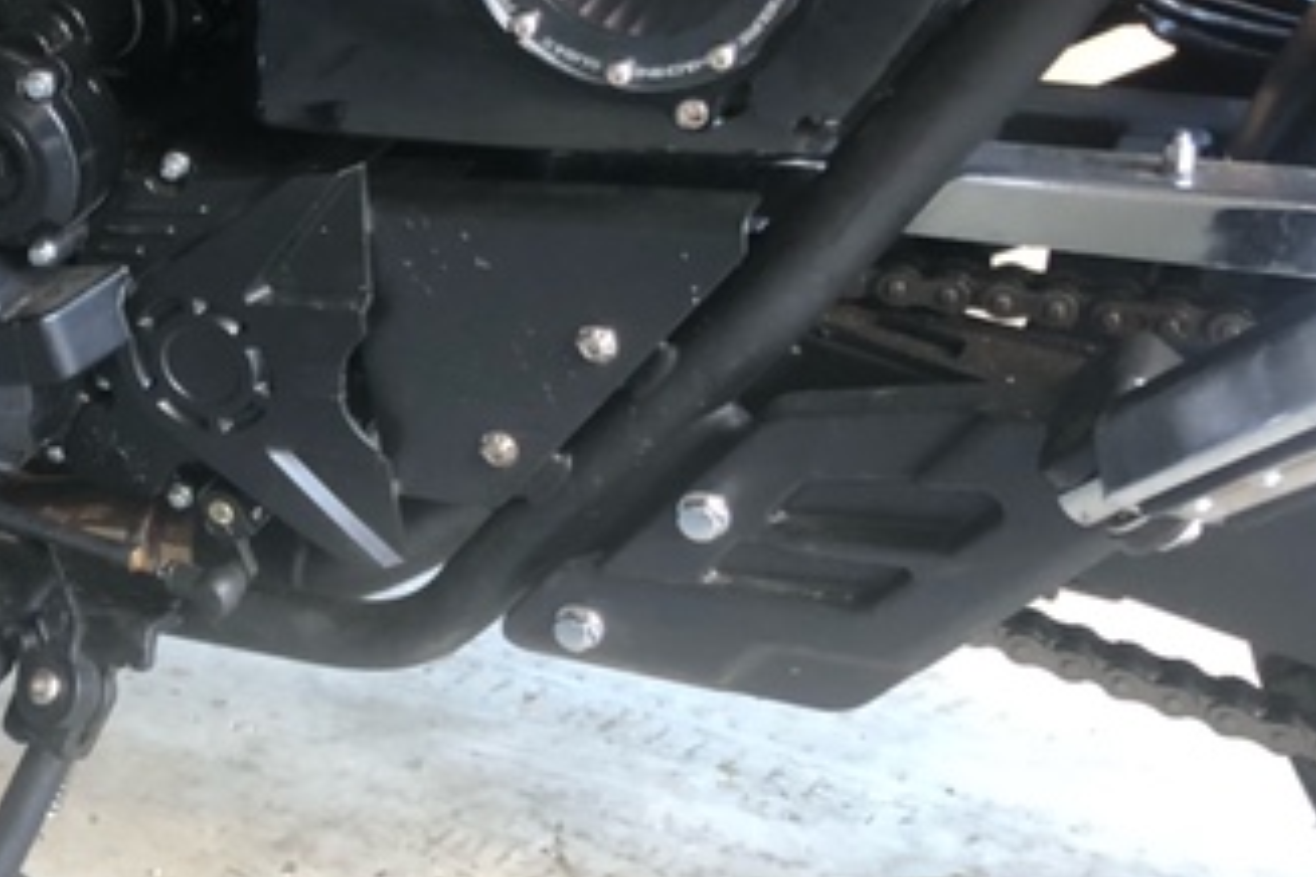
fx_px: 2084
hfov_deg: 33.0
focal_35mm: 57
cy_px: 278
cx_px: 93
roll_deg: +3.3
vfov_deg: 23.6
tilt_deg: -12.9
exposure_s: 1/15
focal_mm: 3.99
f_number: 1.8
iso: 64
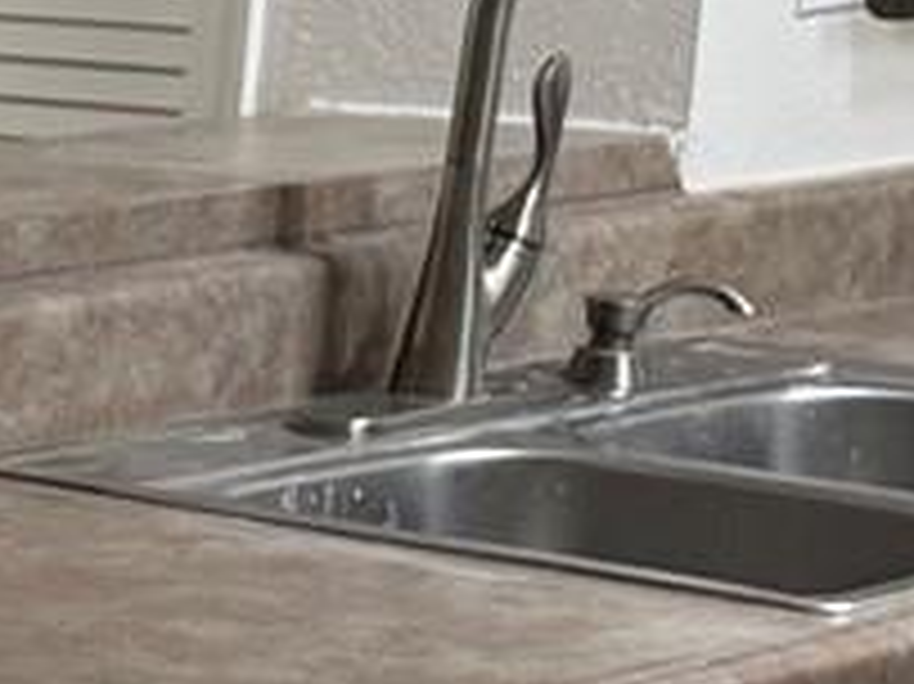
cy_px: 945
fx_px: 4987
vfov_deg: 7.7
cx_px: -1346
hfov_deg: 9.3
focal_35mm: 189
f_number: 1.78
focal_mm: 6.76
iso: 125
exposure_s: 1/60
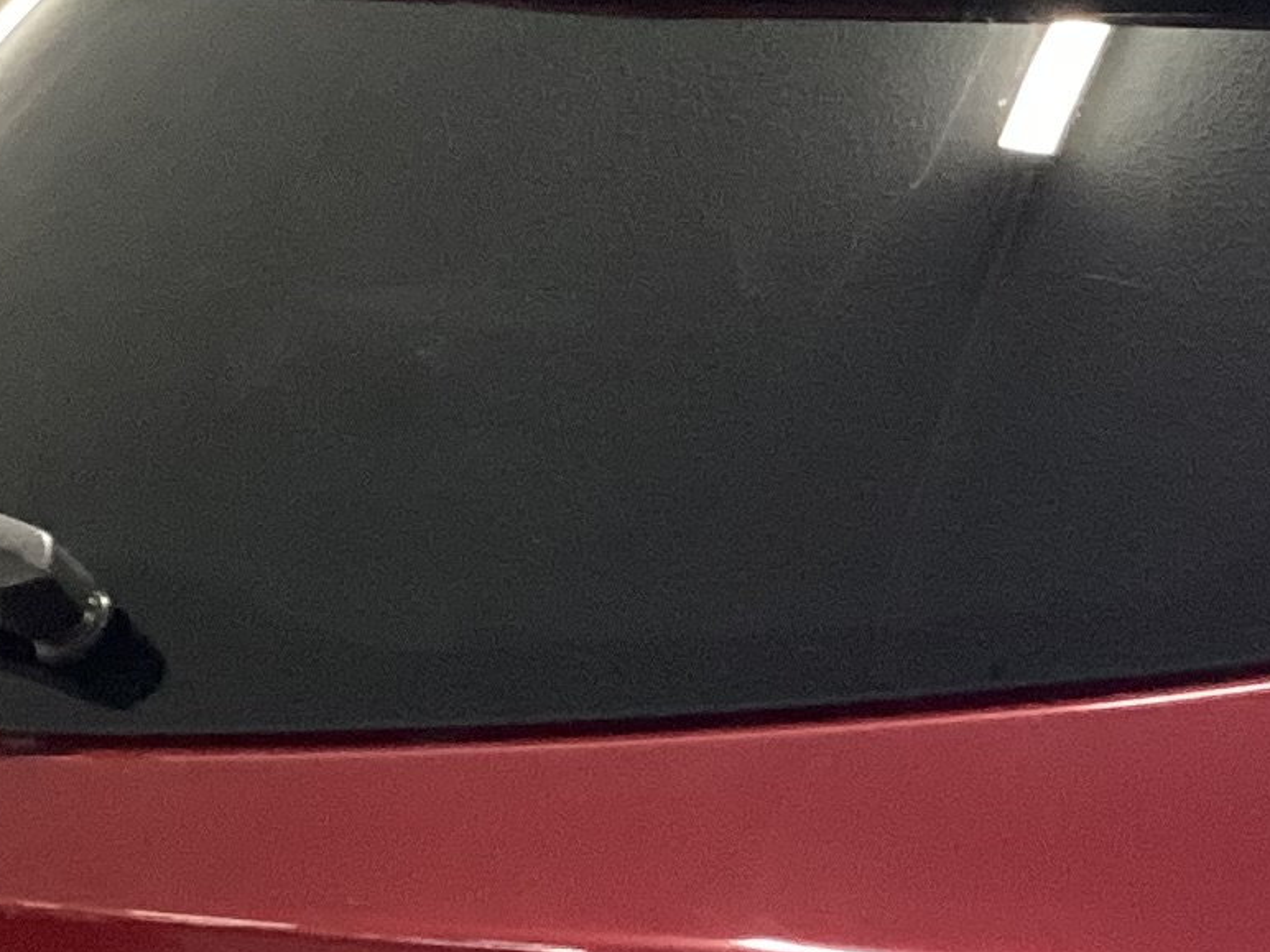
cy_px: 1182
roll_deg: +0.2
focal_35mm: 131
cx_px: 1502
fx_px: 4806
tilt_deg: -17.4
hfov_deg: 14.6
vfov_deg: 11.1
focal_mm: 3.3
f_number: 2.4
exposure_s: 1/50
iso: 250
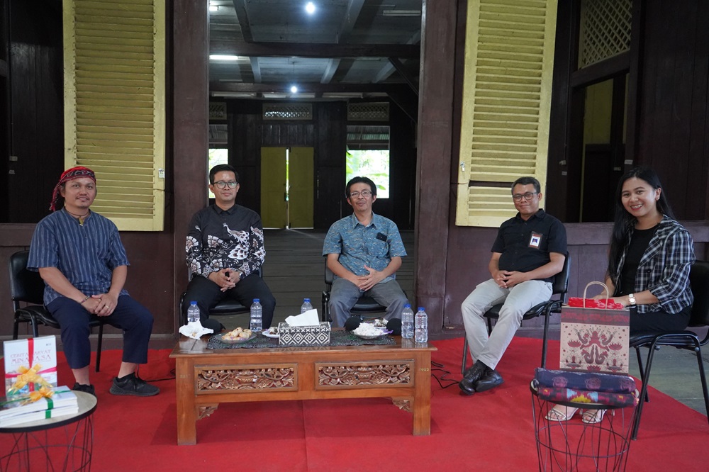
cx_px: 354
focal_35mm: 33
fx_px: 650
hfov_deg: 57.2
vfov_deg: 39.9
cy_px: 236
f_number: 4
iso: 10000
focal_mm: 33
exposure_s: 1/160
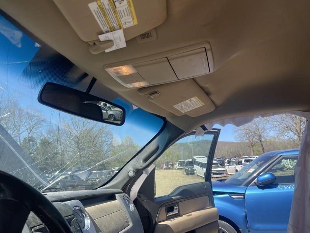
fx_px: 242
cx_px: 147
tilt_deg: +7.0
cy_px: 124
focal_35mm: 27
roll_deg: +3.9
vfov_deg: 51.3
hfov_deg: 65.3
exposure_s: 1/1109
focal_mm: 5.1
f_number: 1.6
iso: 32
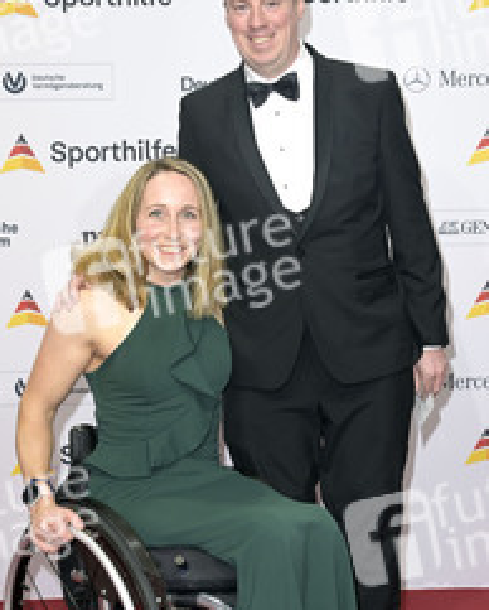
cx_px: 244
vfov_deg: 28.9
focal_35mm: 65
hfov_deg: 23.5
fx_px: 1174
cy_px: 401
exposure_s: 1/250
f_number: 5.6
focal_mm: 42
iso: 500
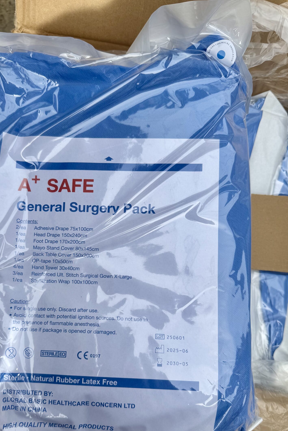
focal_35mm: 30
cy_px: 256
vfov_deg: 61.5
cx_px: 117
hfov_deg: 43.4
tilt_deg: -81.8
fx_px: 360
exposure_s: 1/3413
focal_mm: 6.76
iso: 80
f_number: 1.78
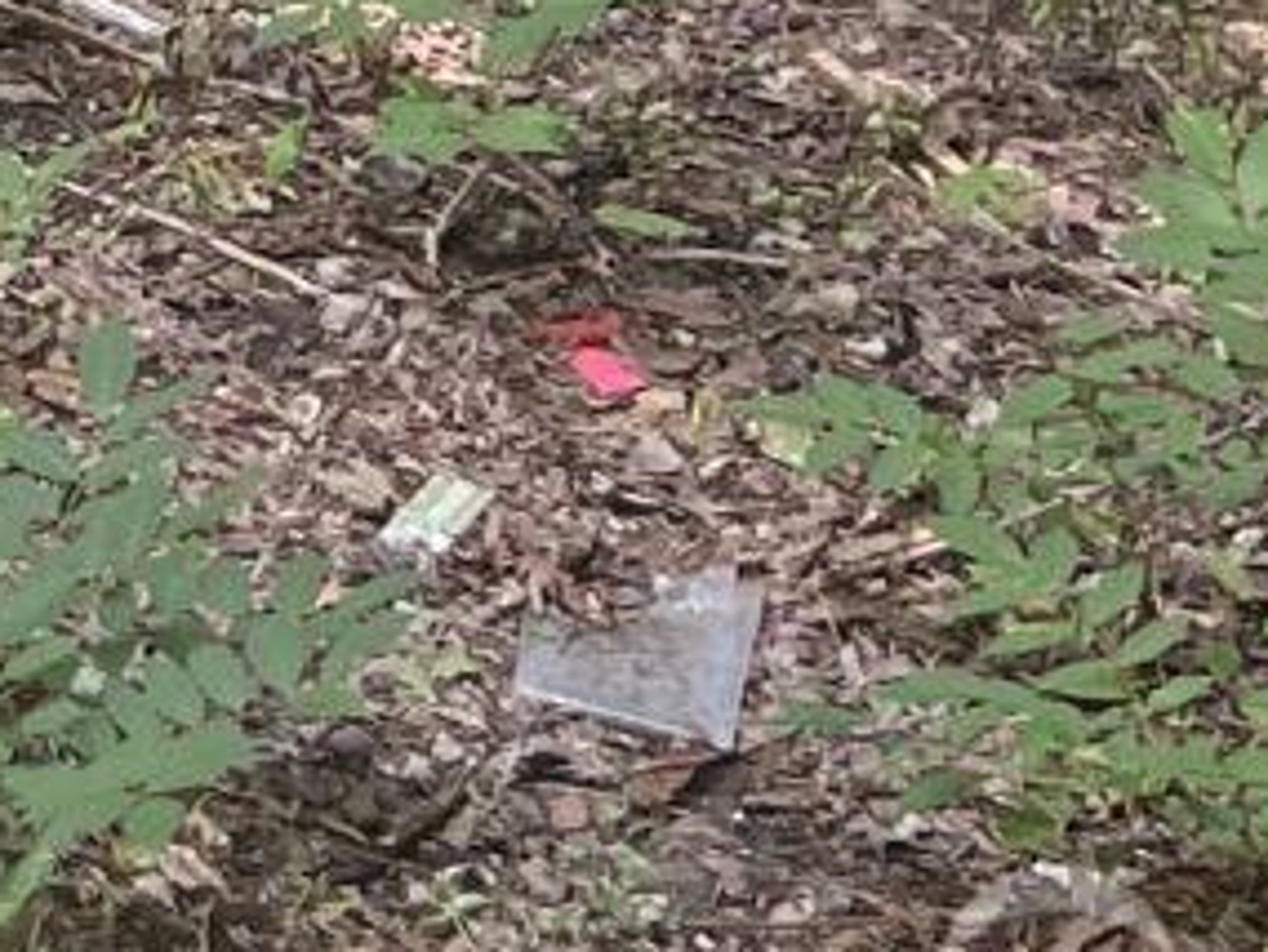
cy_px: -2006
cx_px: -1446
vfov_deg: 7.0
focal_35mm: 187
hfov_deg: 9.7
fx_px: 6853
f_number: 1.6
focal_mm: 5.1
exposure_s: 1/251
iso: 40
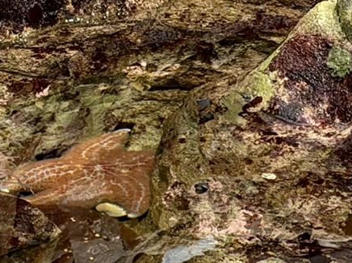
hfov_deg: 8.8
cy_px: 582
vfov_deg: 6.4
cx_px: 239
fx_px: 2277
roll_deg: -2.5
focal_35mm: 224
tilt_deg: -27.5
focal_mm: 6.93
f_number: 1.8
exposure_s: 1/58
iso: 250
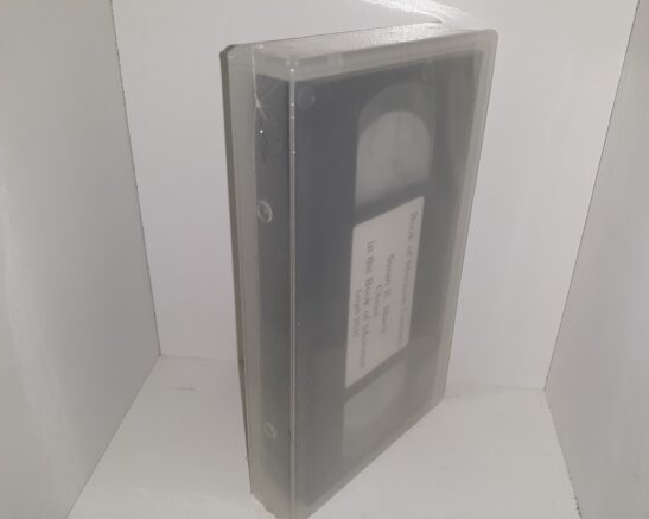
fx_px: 576
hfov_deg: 58.7
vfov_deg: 48.5
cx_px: 346
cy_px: 264
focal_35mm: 30
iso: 40
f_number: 1.7
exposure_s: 1/229
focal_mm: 3.7
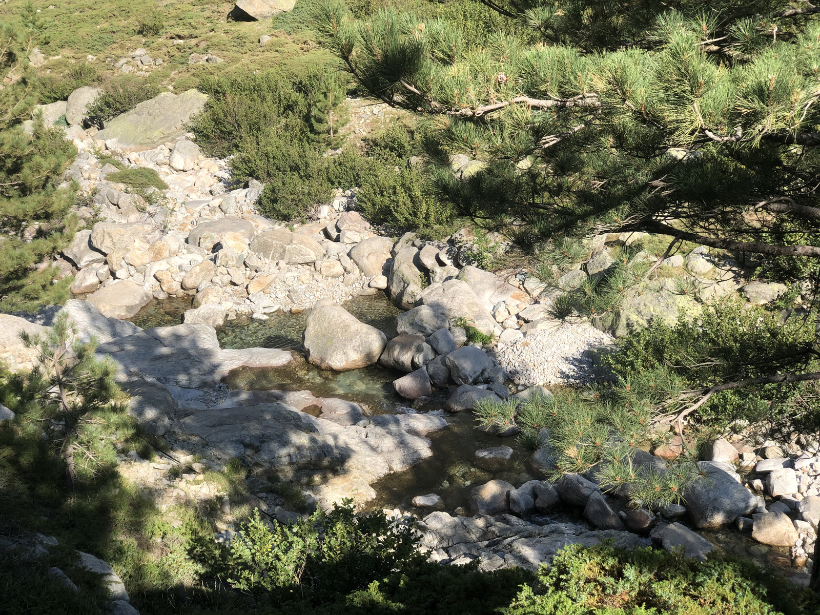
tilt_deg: -25.2
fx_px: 1232
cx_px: 410
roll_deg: +1.0
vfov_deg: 28.0
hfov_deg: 36.8
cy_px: 308
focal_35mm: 52
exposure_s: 1/706
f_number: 2.4
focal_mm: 6
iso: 16
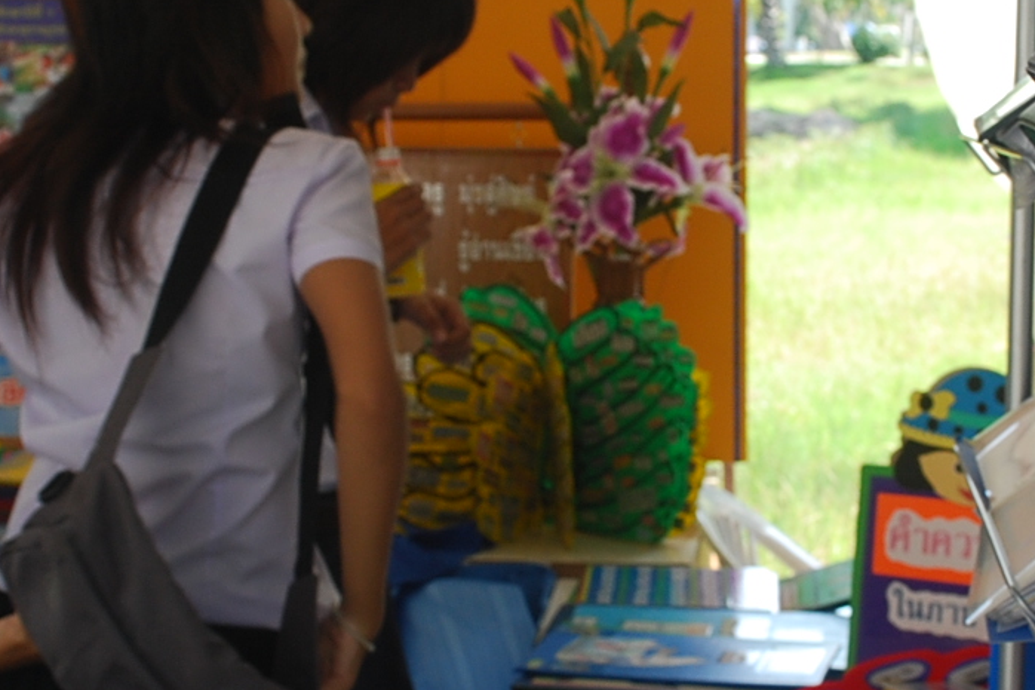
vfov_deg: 13.7
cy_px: 301
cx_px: 602
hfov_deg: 20.4
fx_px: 2874
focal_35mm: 100
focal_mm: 24
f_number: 9
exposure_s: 1/50
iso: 200
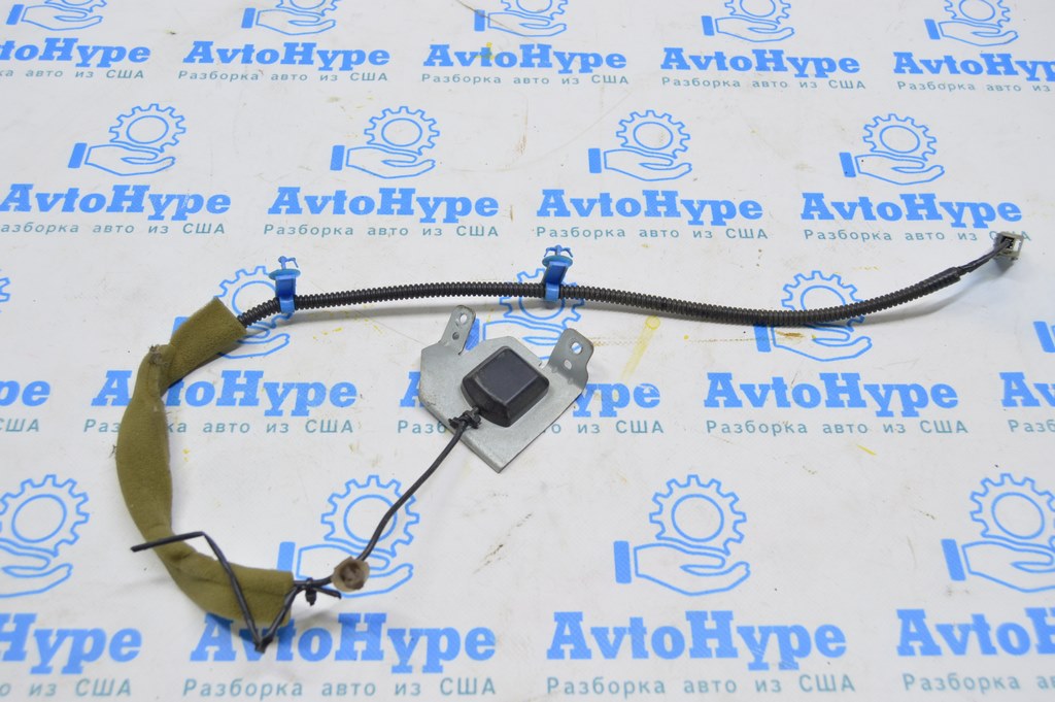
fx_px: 1010
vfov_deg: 38.3
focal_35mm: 34
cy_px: 351
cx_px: 528
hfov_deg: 55.1
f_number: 5.6
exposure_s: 1/20
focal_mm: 23
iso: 400
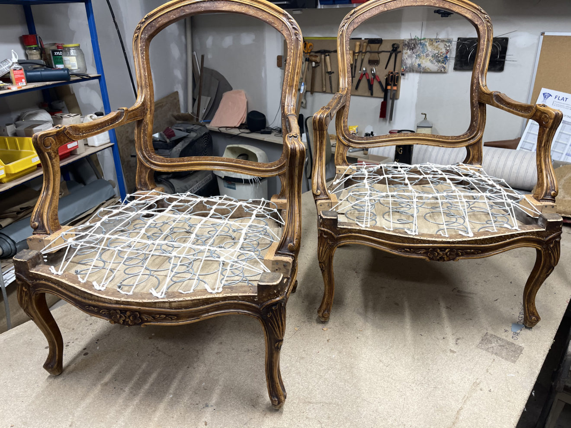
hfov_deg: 67.3
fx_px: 429
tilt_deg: -24.1
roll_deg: +1.4
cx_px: 286
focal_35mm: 26
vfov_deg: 53.1
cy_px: 214
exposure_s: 1/100
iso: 125
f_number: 1.6
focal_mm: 5.1
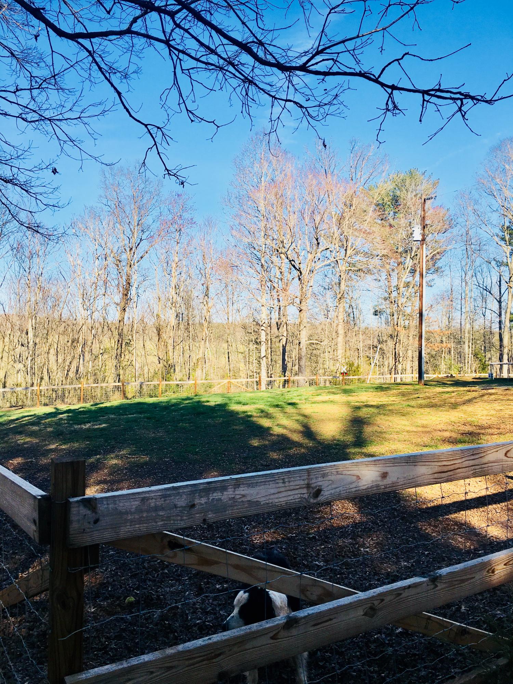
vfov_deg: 61.7
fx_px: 573
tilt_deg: -0.6
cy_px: 342
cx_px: 256
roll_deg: -0.2
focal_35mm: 29
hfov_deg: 48.2
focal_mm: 4.15
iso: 25
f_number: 2.2
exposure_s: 1/810
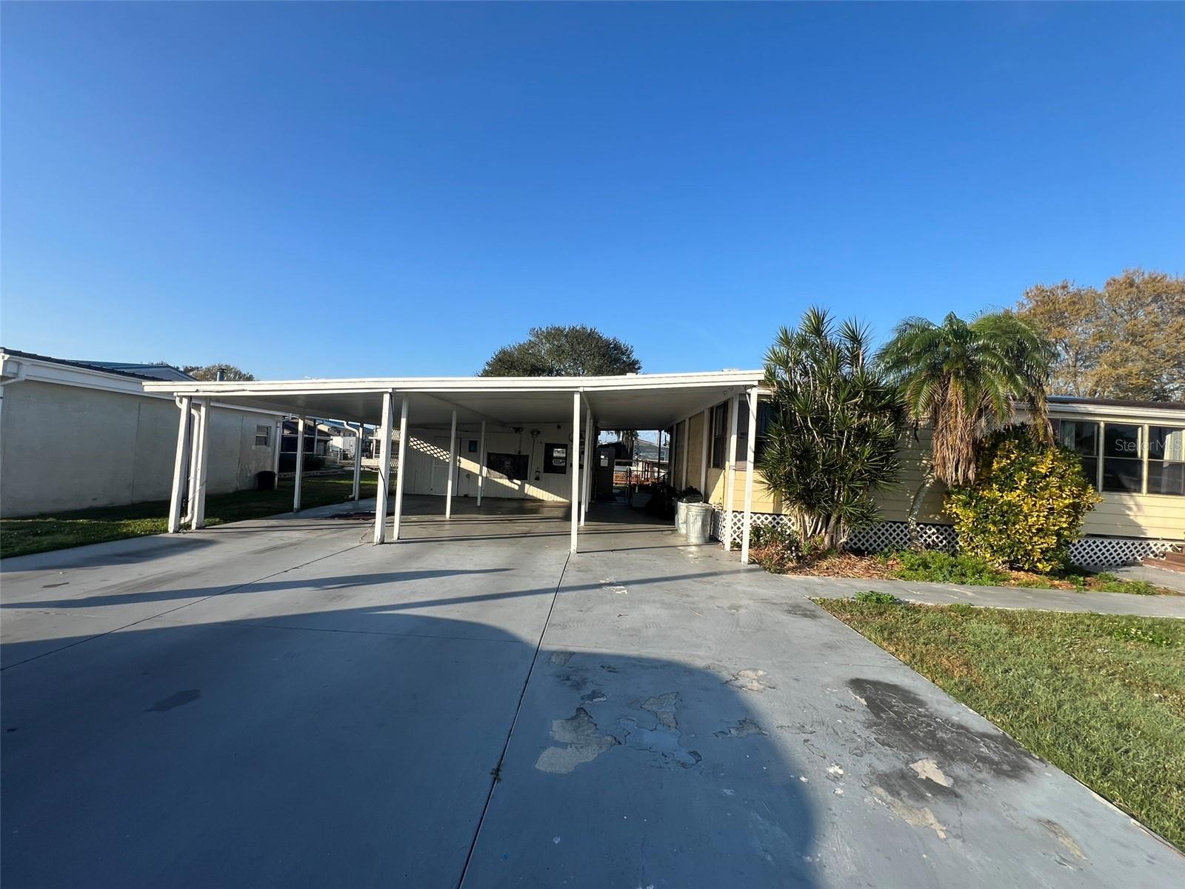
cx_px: 592
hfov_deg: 106.2
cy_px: 444
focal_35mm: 13
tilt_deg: +1.1
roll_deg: -3.5
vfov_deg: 89.9
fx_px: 445
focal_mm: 1.57
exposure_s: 1/1193
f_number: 1.8
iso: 32
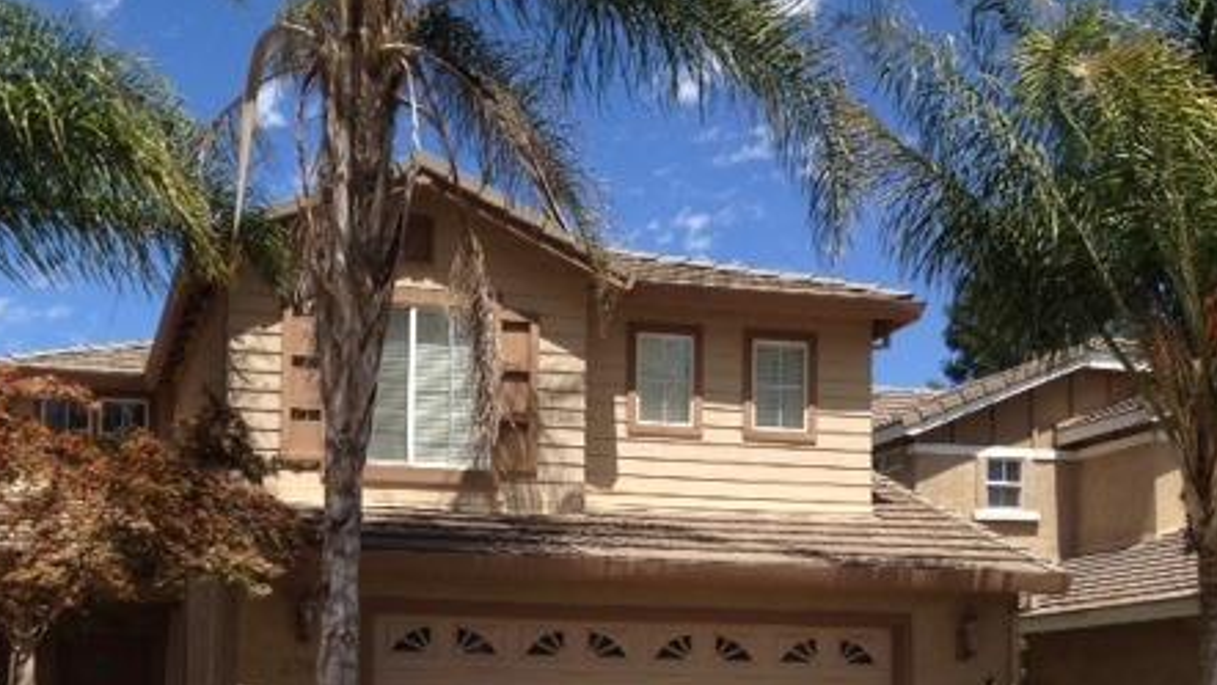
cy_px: 646
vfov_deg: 22.4
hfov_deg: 39.4
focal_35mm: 52
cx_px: 405
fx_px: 1679
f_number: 2.4
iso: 50
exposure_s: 1/1290
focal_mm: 4.12
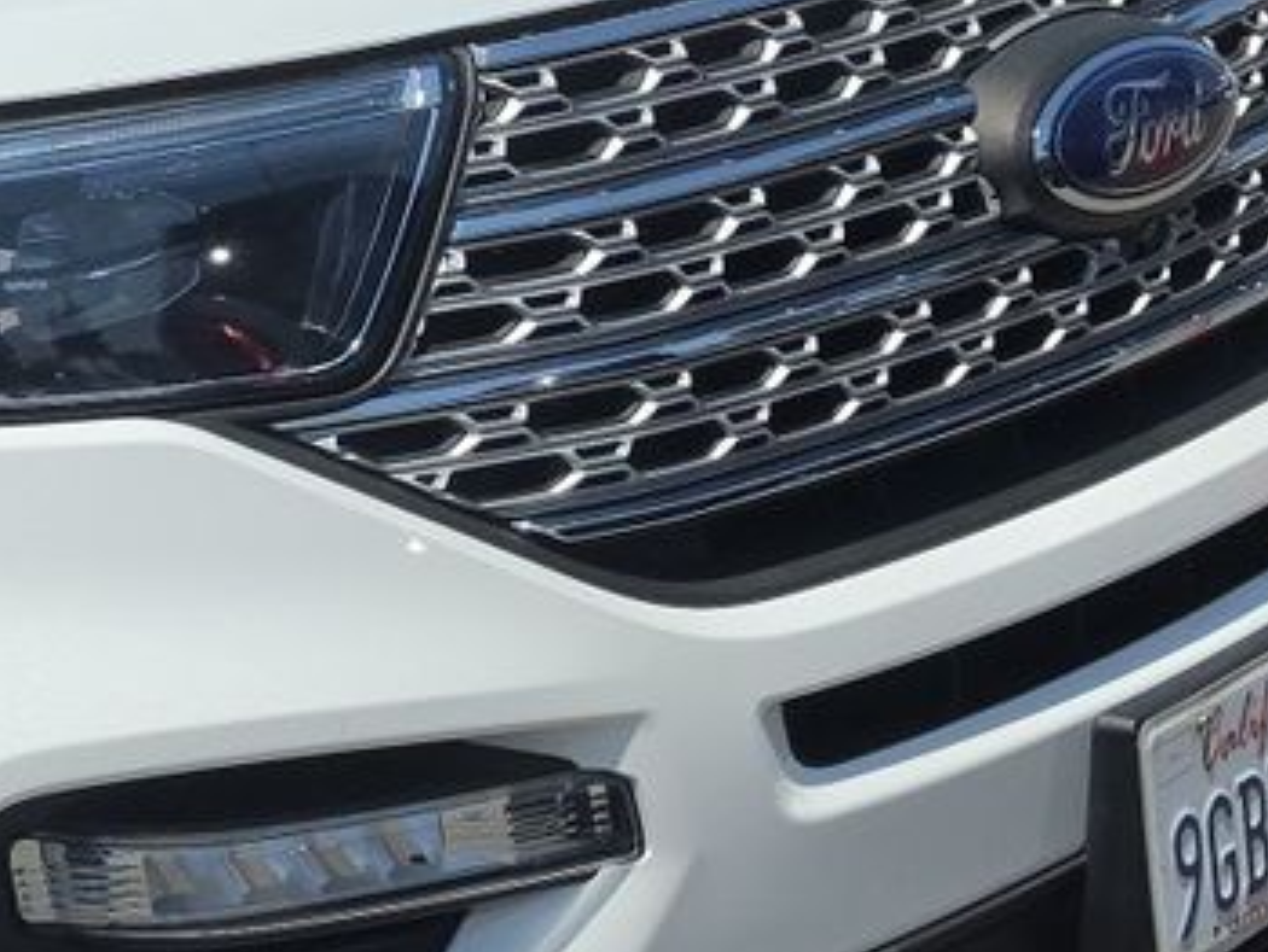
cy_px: 547
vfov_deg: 14.1
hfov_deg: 16.9
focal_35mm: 105
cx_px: -645
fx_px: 3849
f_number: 1.4
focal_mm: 6.5
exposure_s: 1/7940
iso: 41
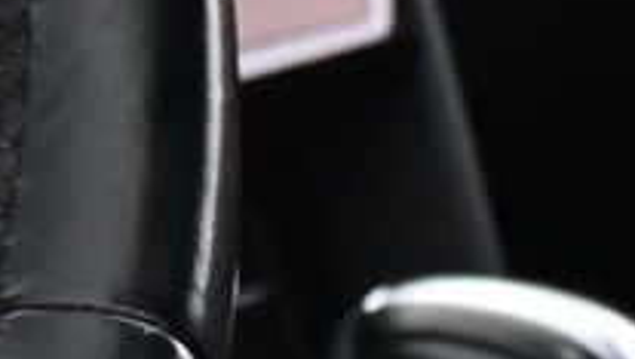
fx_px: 4551
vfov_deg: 4.4
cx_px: -1175
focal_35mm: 270
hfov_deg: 7.2
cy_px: -454
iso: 1600
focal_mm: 22
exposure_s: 1/15
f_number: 4
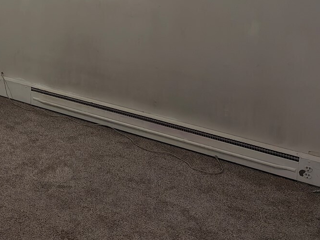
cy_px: -8
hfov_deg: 29.8
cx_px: -32
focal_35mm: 58
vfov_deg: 24.0
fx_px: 536
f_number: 1.8
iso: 888
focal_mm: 5.41
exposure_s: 1/60
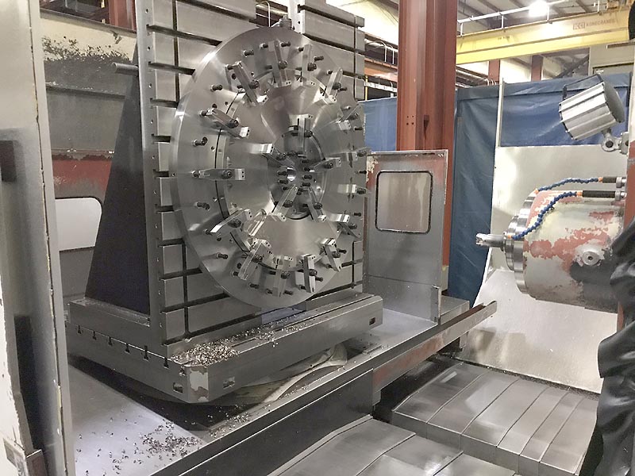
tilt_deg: -6.4
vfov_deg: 49.7
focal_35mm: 28
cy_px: 238
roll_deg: -0.5
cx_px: 318
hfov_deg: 63.4
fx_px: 514
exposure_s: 1/4
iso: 100
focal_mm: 3.99
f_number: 1.8
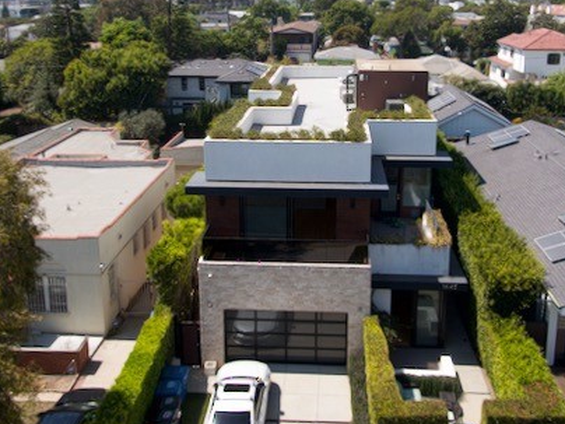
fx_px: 620
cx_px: 302
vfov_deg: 37.1
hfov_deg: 48.9
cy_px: 127
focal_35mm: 38
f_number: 2.8
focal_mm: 4.39
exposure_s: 1/1292
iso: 110
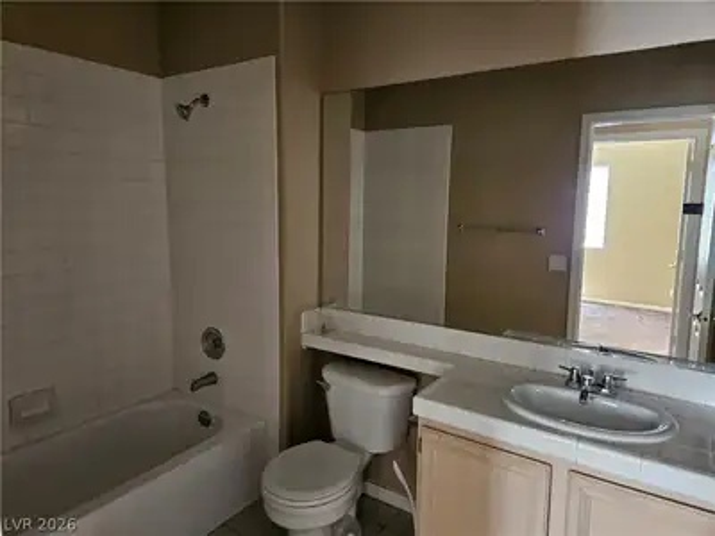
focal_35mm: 23
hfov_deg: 73.9
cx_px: 358
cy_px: 268
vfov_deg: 58.9
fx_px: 475
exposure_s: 1/24
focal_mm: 5.4
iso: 640
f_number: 1.8
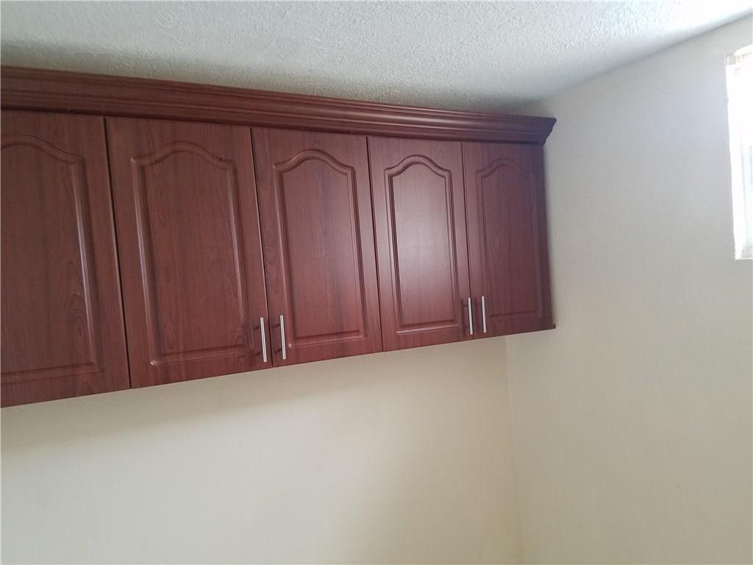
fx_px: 566
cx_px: 376
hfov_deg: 67.3
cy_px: 282
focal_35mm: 26
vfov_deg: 53.1
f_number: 1.7
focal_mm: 4.2
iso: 200
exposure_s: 1/24
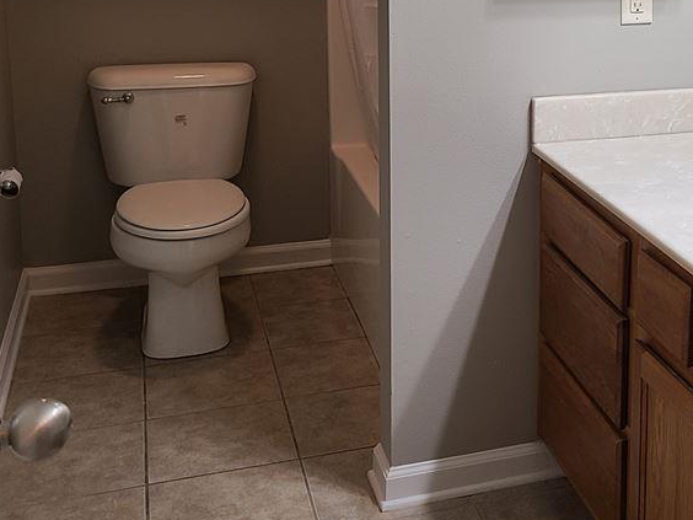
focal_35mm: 59
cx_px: 605
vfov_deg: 24.1
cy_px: 43
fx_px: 1181
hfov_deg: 31.4
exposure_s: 1/59
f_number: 1.8
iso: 80
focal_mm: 5.4
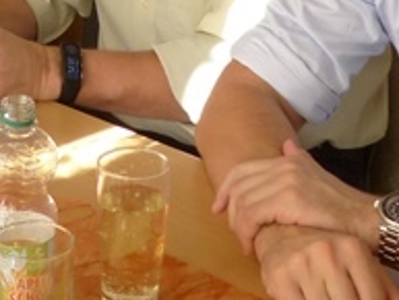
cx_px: 50
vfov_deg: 10.3
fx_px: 1592
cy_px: -170
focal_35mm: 138
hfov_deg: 14.2
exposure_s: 1/125
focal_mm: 4.7
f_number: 2.8
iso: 100
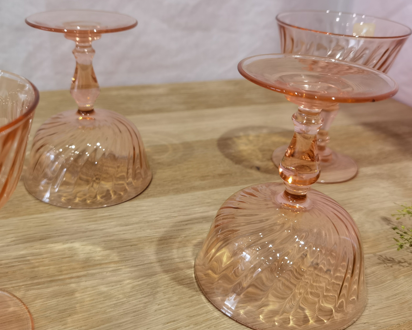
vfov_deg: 41.2
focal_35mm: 36
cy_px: 165
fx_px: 439
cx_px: 180
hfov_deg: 50.2
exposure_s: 1/50
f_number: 1.9
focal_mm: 6.71
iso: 125
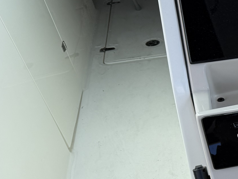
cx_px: 391
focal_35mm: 82
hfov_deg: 19.6
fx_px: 564
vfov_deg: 17.8
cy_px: 156
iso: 80
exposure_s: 1/979
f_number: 1.78
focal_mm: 6.76
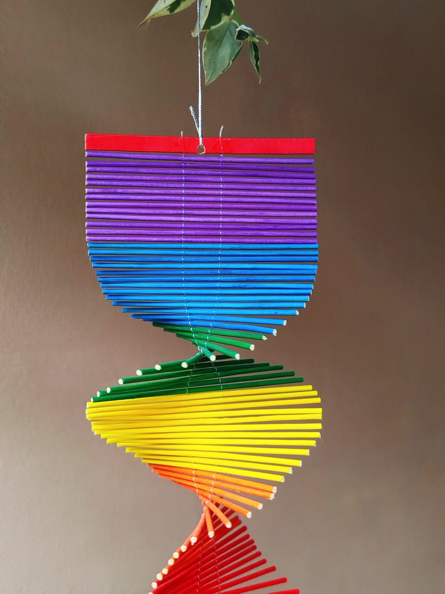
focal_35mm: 48
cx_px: 222
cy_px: 297
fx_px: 823
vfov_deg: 39.7
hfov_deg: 30.3
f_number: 1.7
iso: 50
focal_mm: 5.31
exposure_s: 1/60
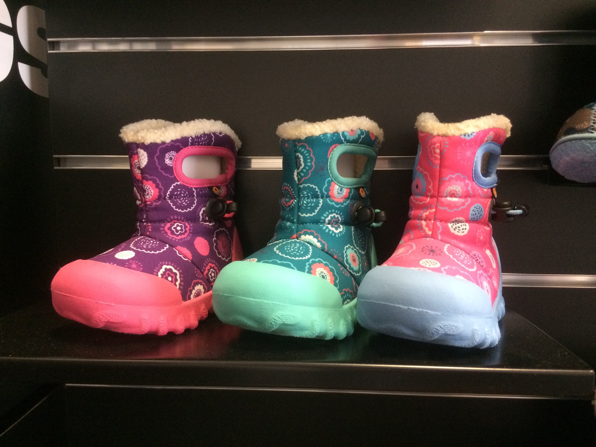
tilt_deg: -5.8
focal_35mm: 29
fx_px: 499
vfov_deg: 48.2
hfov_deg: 61.7
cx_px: 298
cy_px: 224
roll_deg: +0.5
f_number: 2.2
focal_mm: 4.15
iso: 320
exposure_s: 1/33
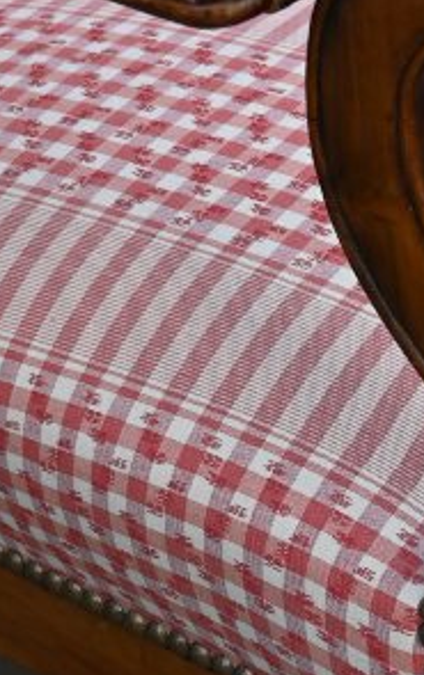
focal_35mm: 152
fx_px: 2805
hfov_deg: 8.6
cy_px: 522
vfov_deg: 13.7
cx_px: 415
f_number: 4.5
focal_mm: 24.5
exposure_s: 1/250
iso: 200
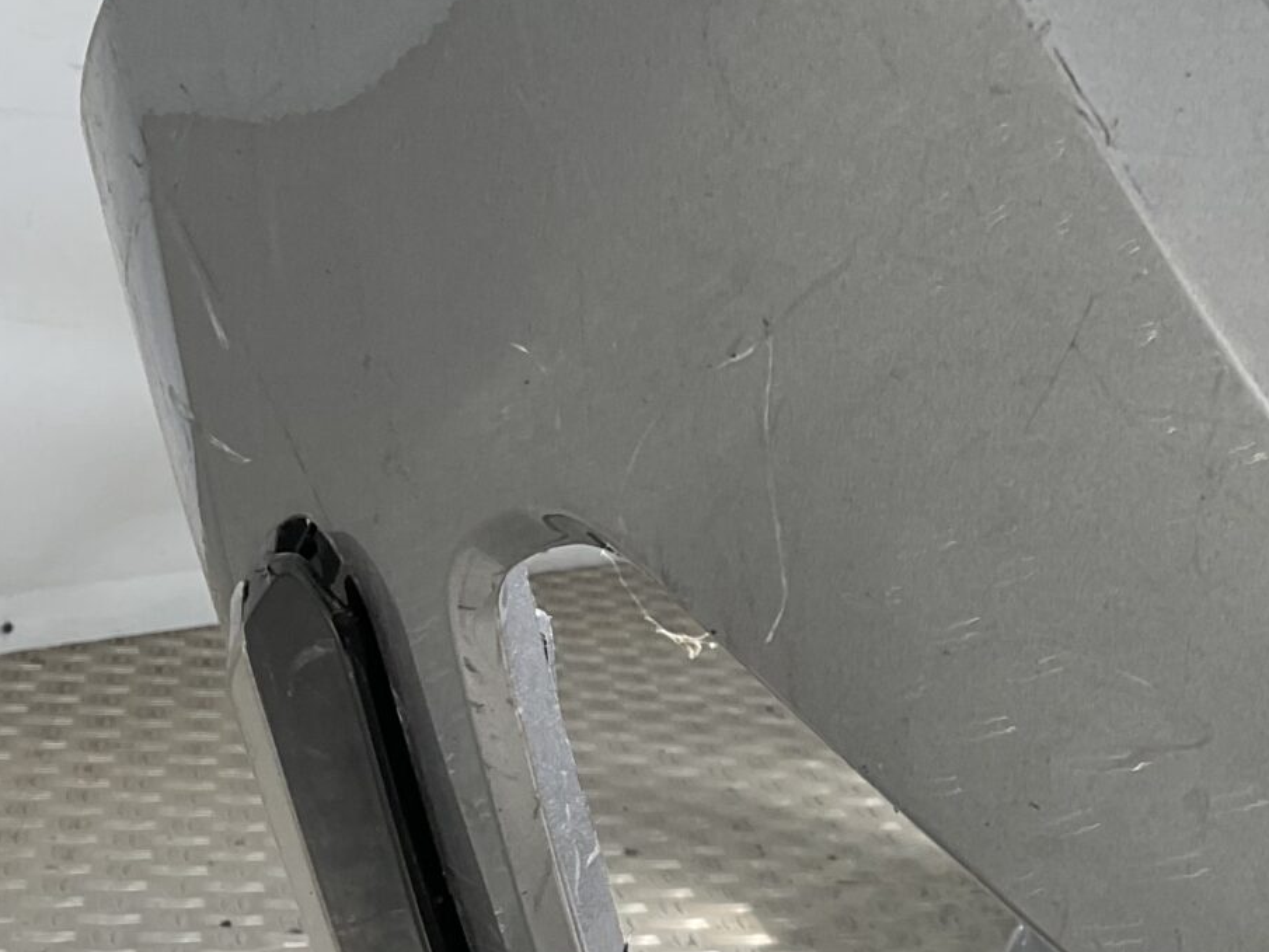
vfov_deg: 17.9
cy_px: 653
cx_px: 1094
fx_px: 3006
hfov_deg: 23.3
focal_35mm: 82
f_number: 1.8
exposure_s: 1/279
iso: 16
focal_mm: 3
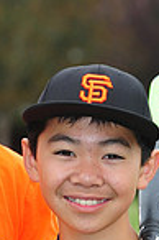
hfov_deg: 2.6
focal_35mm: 536
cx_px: -26
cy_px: 304
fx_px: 3559
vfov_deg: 3.8
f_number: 7.1
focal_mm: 135
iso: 400
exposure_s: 1/200
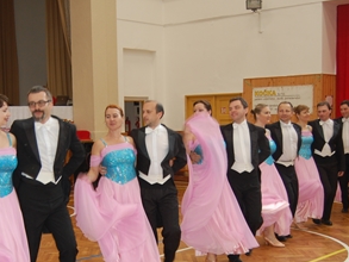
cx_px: 138
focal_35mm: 59
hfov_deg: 32.6
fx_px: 595
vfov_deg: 24.6
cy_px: 193
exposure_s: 1/60
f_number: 4
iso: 400
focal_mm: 24
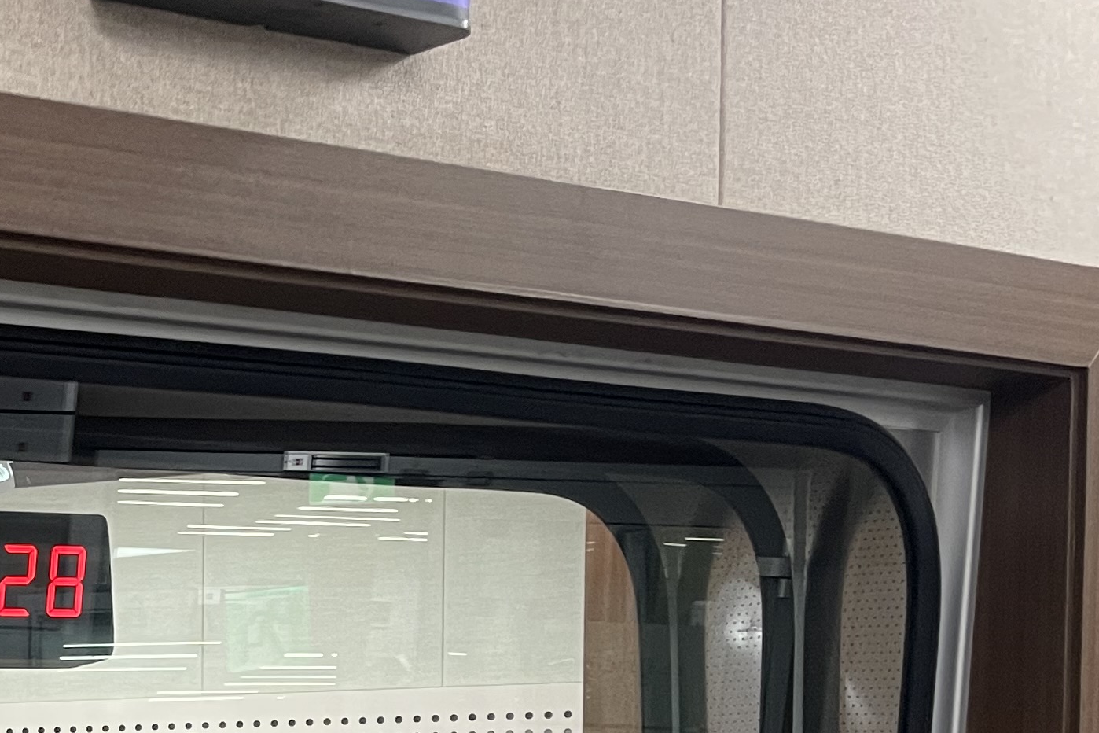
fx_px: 2381
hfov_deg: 23.0
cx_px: -346
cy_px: 979
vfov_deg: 16.4
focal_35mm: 78
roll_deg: +0.4
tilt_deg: -3.4
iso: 100
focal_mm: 4.2
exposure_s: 1/60
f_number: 1.6
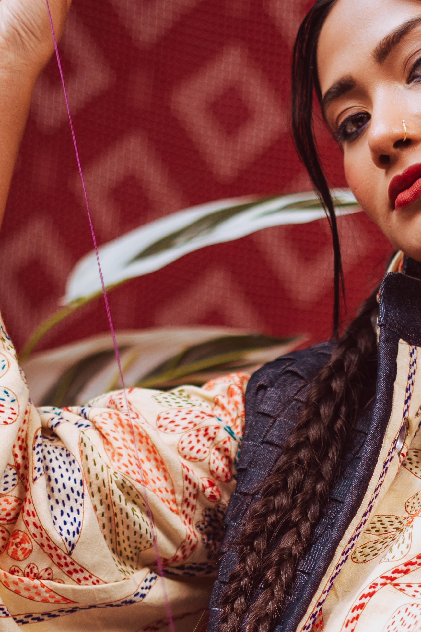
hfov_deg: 8.9
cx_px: 356
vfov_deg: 13.2
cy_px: 624
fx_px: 2701
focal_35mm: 154
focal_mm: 50
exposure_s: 1/200
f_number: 1.8
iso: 160
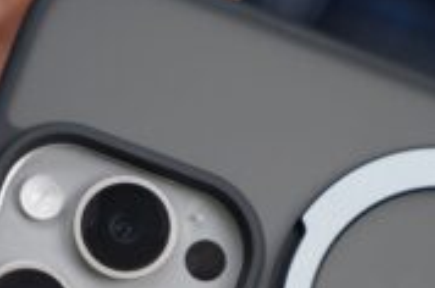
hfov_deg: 12.2
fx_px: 2038
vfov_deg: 8.1
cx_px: 115
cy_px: 277
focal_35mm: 169
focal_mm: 75
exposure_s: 1/80
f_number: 2.8
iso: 800
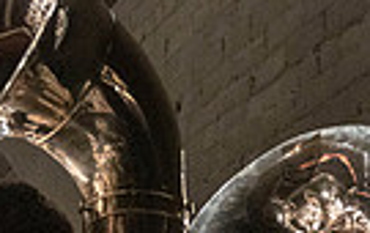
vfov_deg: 10.5
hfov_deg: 17.5
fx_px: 1192
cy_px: 413
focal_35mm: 118
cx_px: 296
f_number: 4
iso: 6400
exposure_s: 1/200
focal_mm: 27
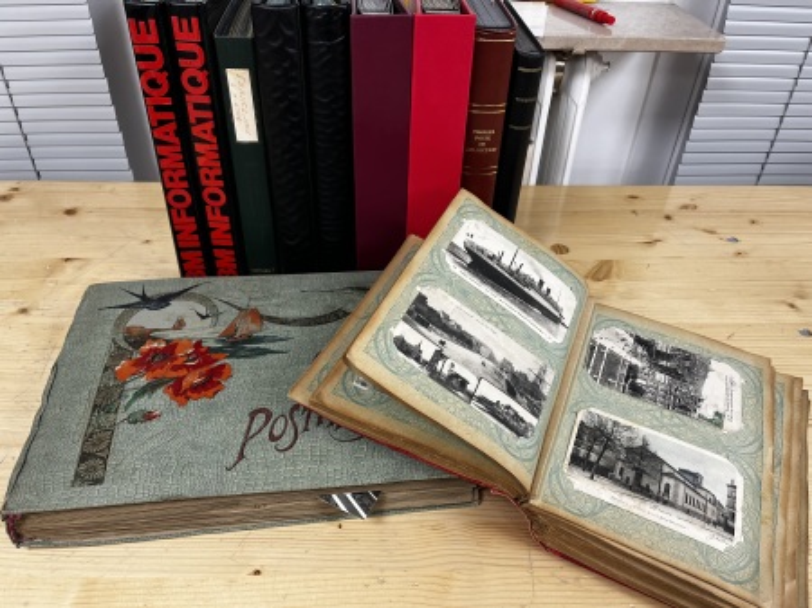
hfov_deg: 67.3
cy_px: 304
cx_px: 406
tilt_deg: -38.3
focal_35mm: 26
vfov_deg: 53.0
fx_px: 610
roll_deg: -1.5
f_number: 1.6
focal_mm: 5.1
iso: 125
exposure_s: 1/100
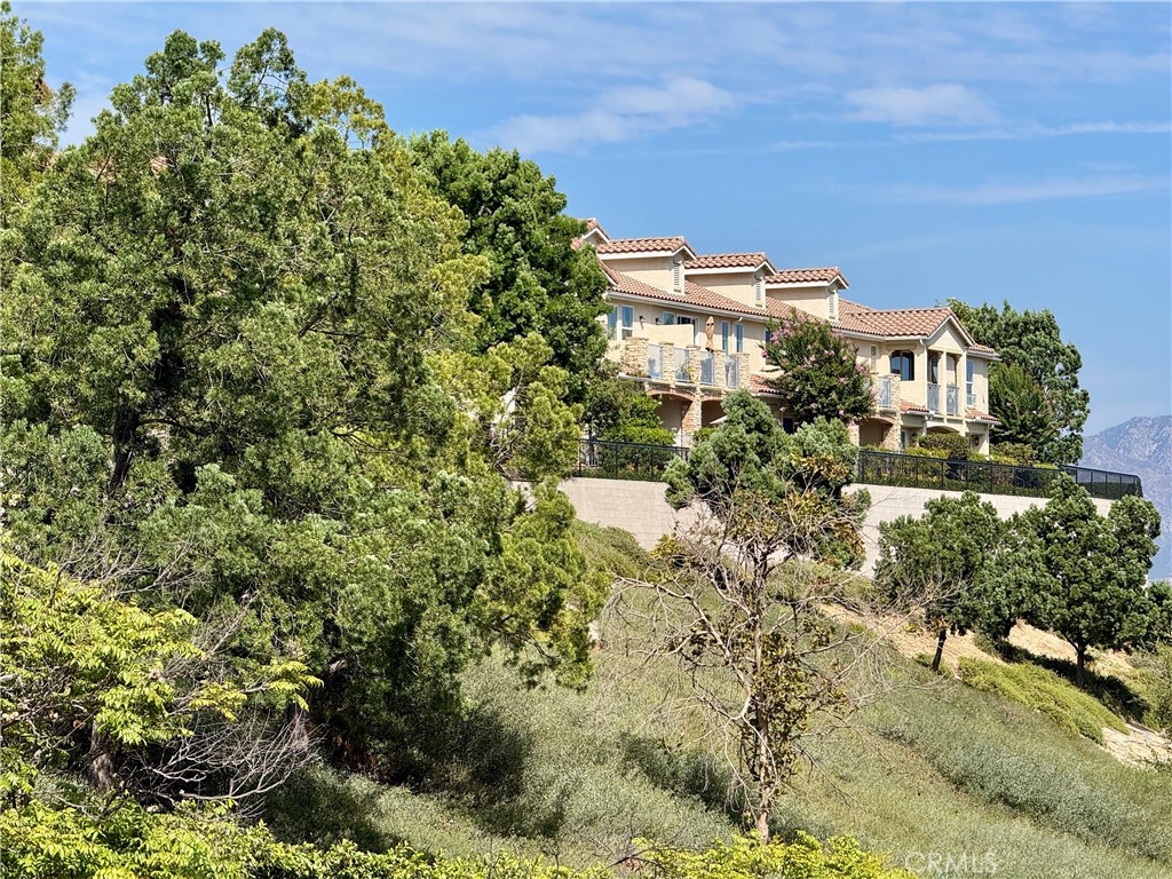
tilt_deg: +3.3
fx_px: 4063
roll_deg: +0.7
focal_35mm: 120
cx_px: 586
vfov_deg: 12.3
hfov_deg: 16.4
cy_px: 440
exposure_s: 1/1546
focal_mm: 15.66
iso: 50
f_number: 2.8
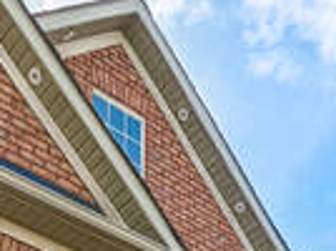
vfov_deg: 16.7
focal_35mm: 69
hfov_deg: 28.0
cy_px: 481
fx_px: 669
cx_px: 113
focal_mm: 10
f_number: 7.1
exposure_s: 1/100
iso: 100
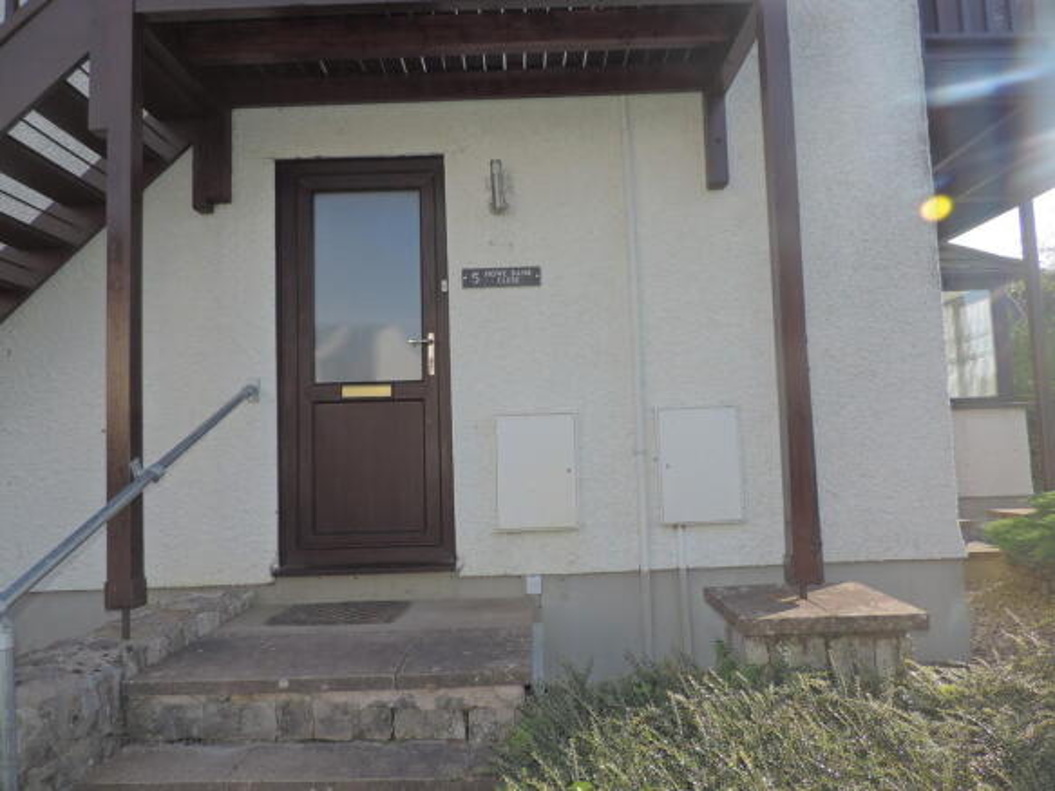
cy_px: 396
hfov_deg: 71.6
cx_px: 528
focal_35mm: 24
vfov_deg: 56.8
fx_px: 731
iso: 80
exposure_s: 1/400
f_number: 3
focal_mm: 4.3
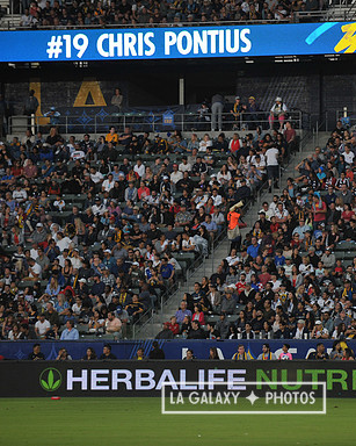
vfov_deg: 8.0
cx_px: 244
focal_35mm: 241
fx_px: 3175
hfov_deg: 6.4
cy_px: 223
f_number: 2.8
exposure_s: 1/1000
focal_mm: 170
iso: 640
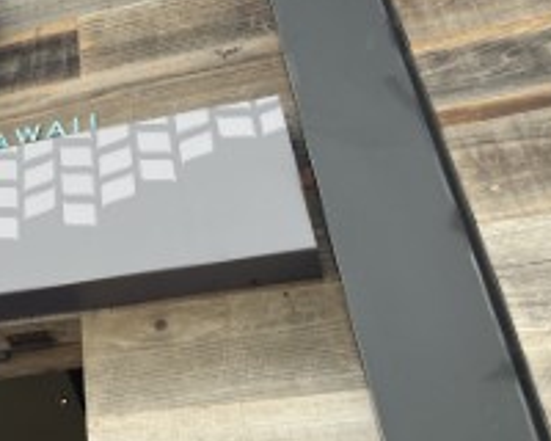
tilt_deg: +41.2
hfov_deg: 30.2
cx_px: -28
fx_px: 930
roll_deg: -0.2
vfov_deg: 26.1
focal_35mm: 57
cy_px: 74
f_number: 1.6
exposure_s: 1/207
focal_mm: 5.1
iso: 50
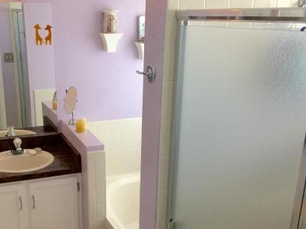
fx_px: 398
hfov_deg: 41.7
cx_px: 110
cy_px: 157
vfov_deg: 31.9
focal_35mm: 45
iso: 50
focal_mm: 4.15
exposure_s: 1/30
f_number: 2.2
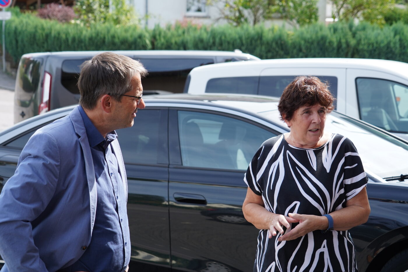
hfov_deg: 31.0
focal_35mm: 65
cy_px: 136
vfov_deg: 20.9
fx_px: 737
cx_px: 204
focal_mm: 65
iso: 500
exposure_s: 1/800
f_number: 5
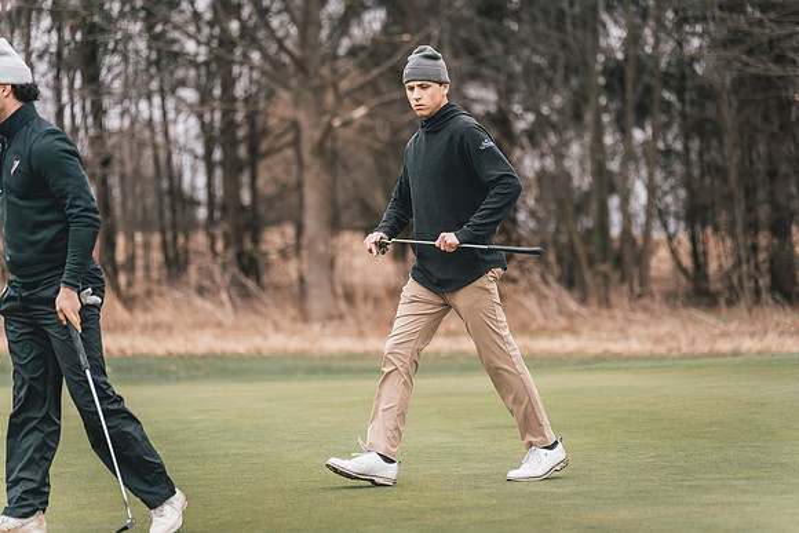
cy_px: 256
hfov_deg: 12.7
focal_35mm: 161
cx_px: 423
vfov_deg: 8.5
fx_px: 3584
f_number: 2.8
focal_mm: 150
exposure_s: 1/3200
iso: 640
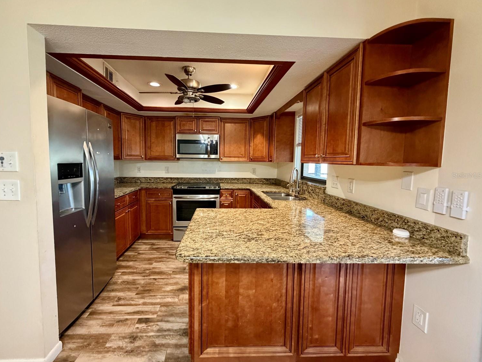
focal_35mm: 15
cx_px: 224
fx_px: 209
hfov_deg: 98.0
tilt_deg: -4.1
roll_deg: -0.1
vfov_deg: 81.7
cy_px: 175
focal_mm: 2.22
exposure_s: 1/60
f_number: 2.2
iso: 640
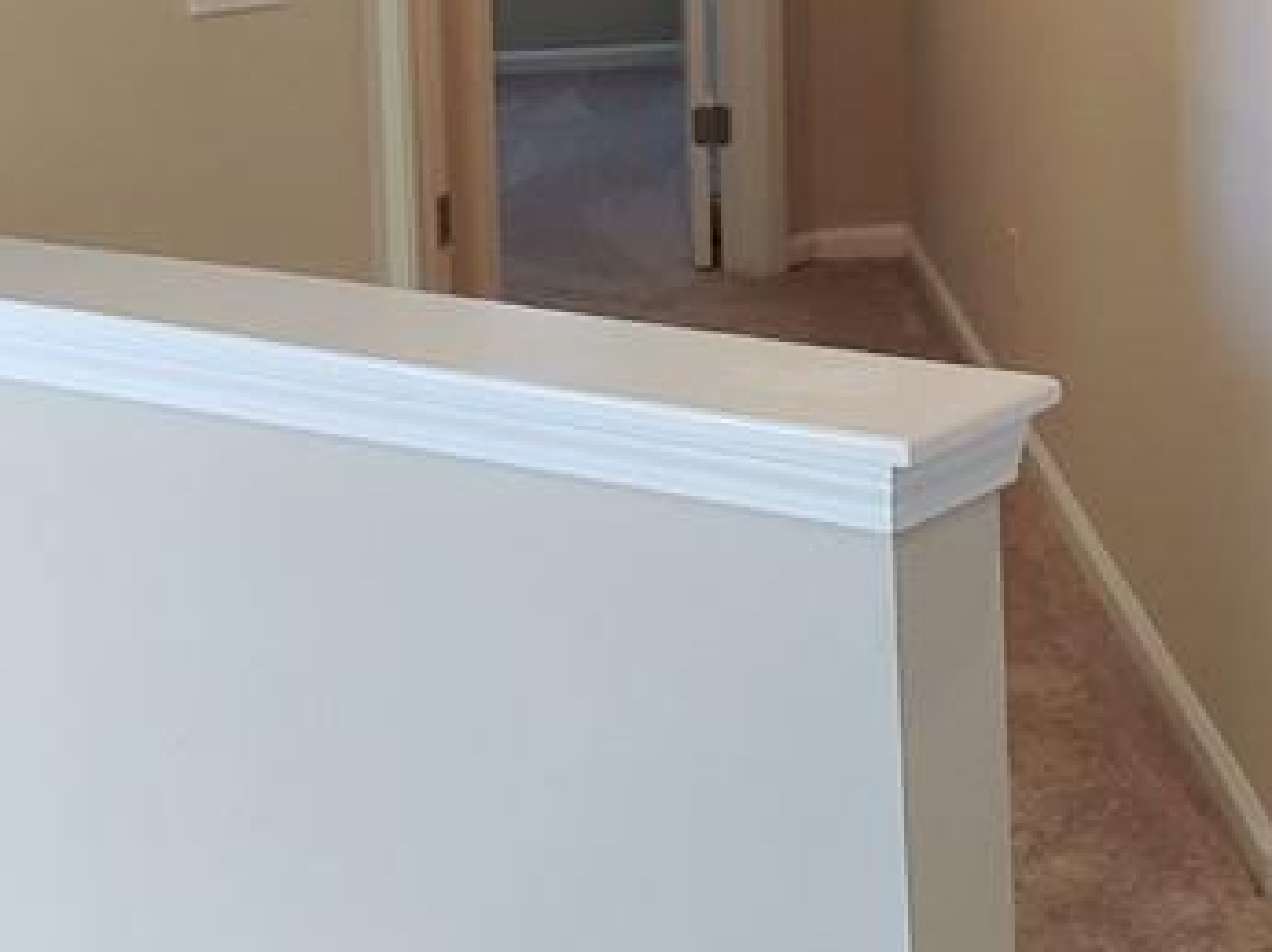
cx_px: 1515
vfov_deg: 18.9
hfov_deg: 24.0
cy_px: -154
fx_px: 2717
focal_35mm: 74
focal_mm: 4.23
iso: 150
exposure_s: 1/120
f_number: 1.5
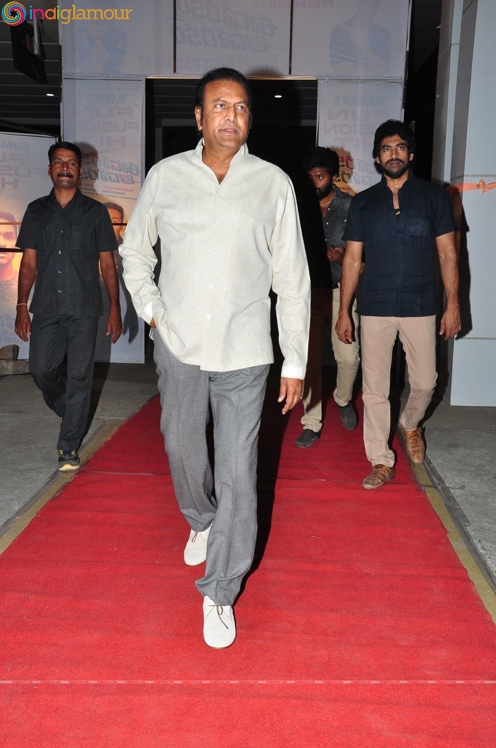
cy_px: 374
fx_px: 777
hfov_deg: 35.4
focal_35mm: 38
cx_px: 248
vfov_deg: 51.3
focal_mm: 25
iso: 500
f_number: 8
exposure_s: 1/125
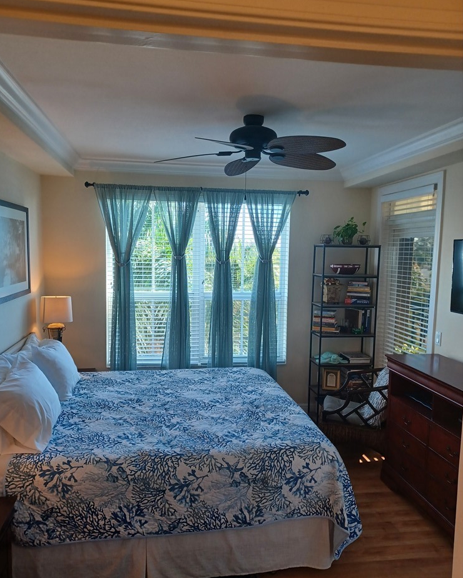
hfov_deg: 53.2
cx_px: 224
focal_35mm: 27
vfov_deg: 64.0
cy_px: 302
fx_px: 462
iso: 200
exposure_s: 1/60
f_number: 1.8
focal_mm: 4.6
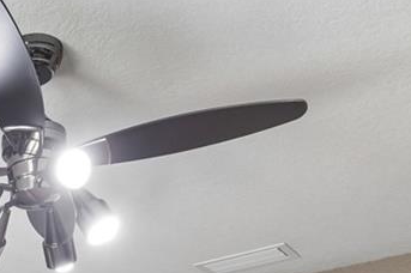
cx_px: -128
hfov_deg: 24.9
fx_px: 798
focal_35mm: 70
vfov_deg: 14.8
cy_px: 593
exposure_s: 1/3.33
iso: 100
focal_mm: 10
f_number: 7.1
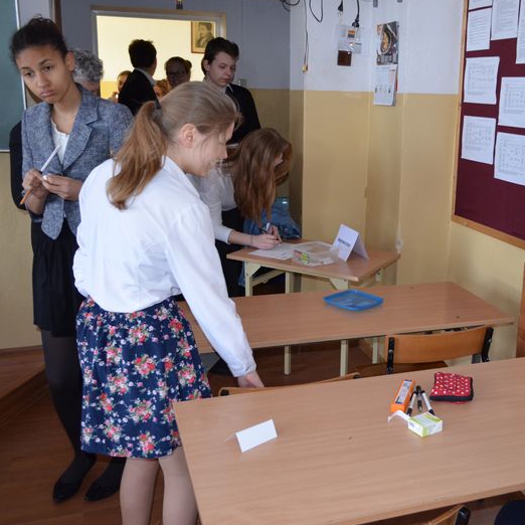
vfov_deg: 42.8
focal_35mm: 39
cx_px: 339
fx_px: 669
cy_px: 260
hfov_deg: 42.4
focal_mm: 20
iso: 1400
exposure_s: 1/60
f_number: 3.8
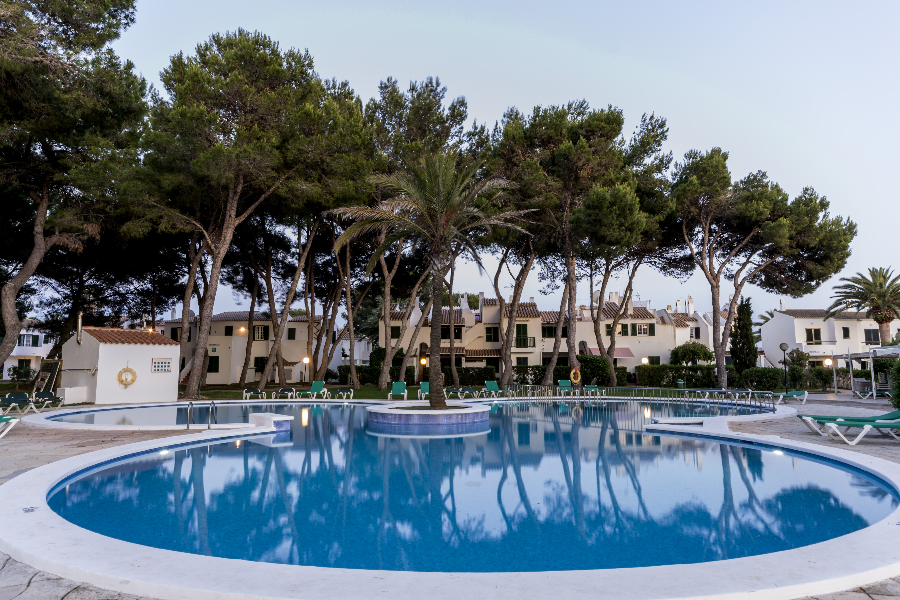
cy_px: 300
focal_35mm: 21
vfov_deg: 59.5
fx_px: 525
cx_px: 450
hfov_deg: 81.2
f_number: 11
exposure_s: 2.5
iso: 100
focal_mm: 14
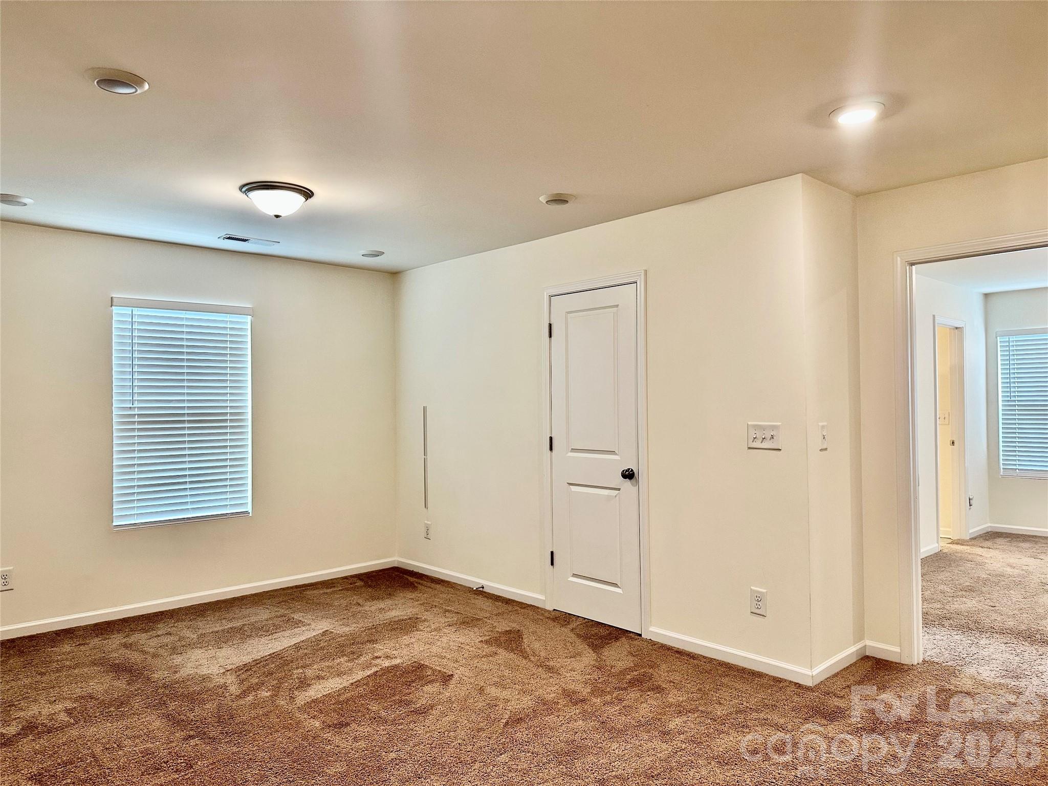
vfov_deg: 56.8
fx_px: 727
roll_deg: +0.2
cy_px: 393
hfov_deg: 71.6
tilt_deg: +1.4
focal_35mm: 24
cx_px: 524
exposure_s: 1/120
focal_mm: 6.86
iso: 160
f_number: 1.78
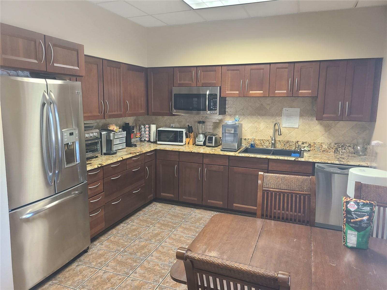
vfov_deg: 53.1
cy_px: 145
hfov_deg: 67.3
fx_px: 291
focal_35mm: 26
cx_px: 194
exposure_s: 1/40
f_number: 1.8
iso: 250
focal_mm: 5.4
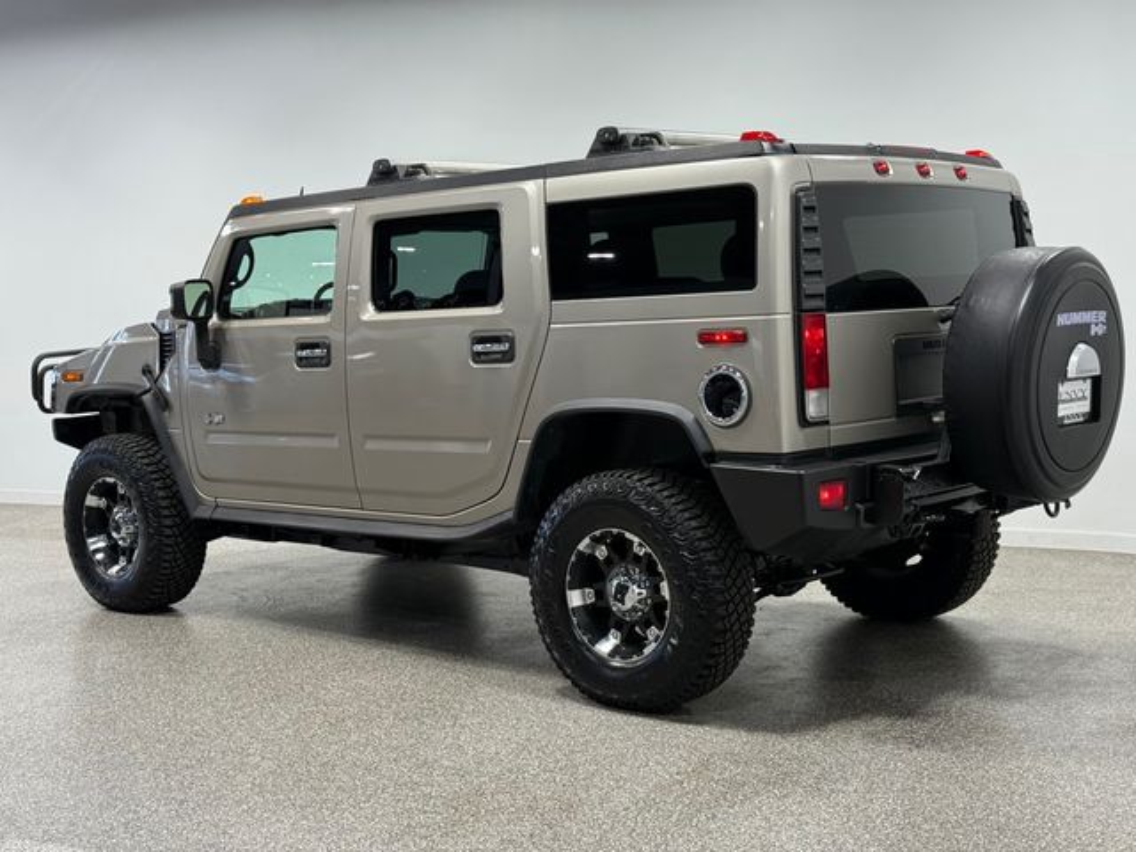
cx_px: 568
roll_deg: +0.9
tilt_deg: -4.8
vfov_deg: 30.3
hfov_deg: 39.7
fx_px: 1575
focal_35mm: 48
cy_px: 426
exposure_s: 1/170
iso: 80
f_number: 1.78
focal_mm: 6.76
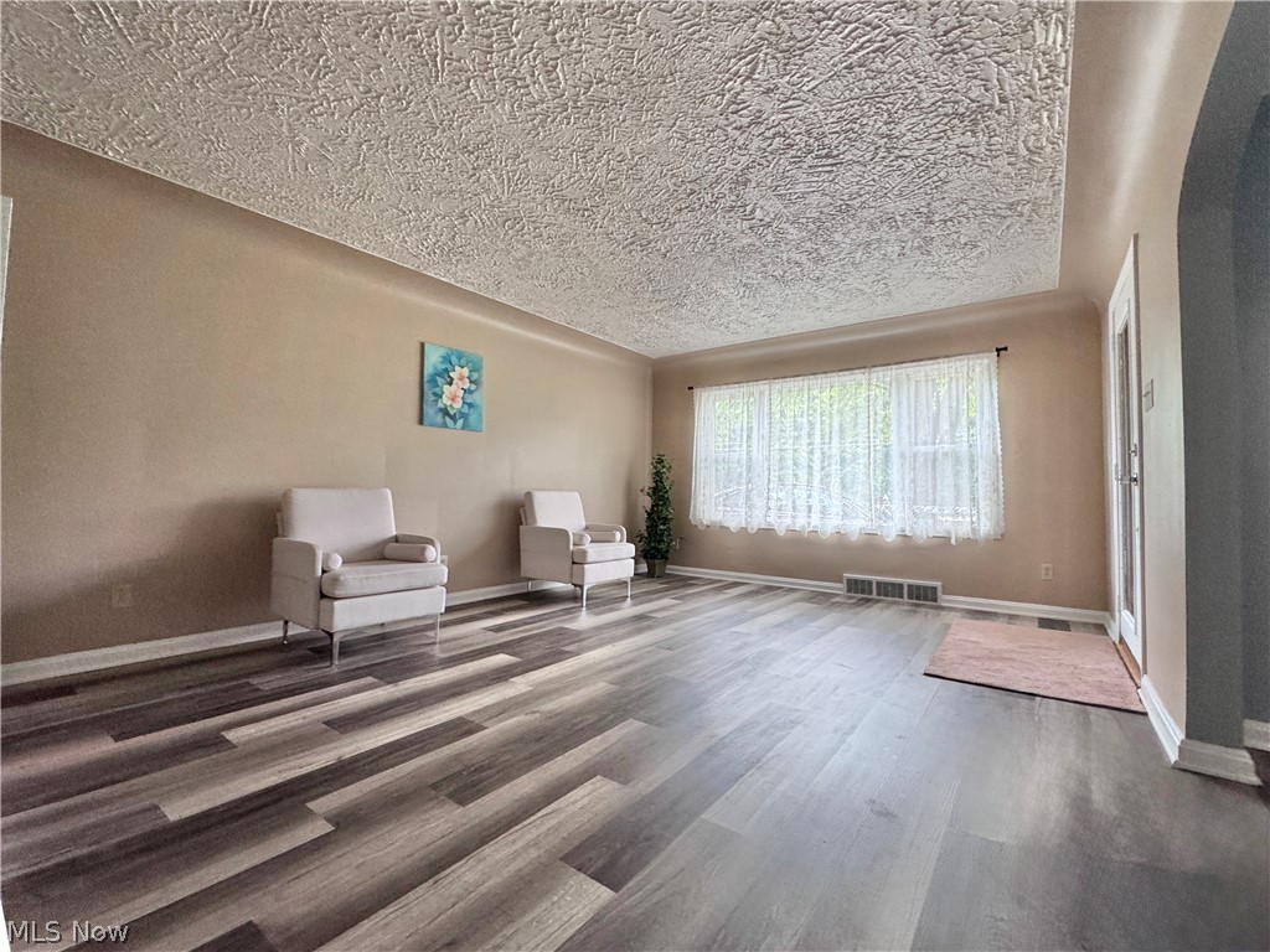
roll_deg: -0.7
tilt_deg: +2.3
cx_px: 635
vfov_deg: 85.7
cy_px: 476
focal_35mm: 14
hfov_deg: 102.1
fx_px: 514
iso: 250
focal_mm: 2.22
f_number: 2.2
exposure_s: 1/120
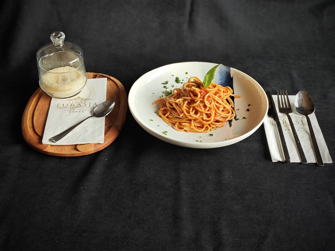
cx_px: 168
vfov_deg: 29.1
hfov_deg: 38.2
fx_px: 484
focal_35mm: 50
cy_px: 126
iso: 100
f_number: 0.95
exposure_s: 1/100
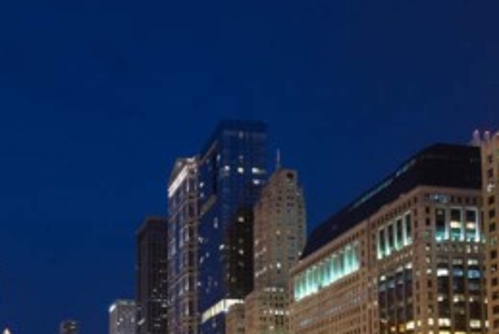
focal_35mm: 51
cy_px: 382
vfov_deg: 24.4
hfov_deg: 37.6
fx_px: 707
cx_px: 108
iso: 1250
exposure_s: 1
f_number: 9
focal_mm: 22
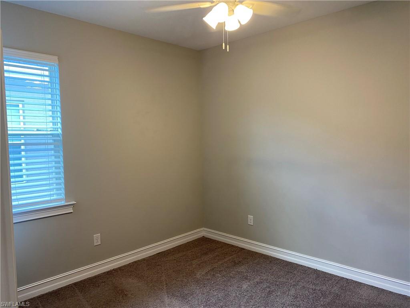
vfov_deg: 53.1
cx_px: 205
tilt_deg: -3.9
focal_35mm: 26
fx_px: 308
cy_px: 154
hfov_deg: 67.3
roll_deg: +0.9
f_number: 1.8
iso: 80
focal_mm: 4.25
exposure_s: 1/60
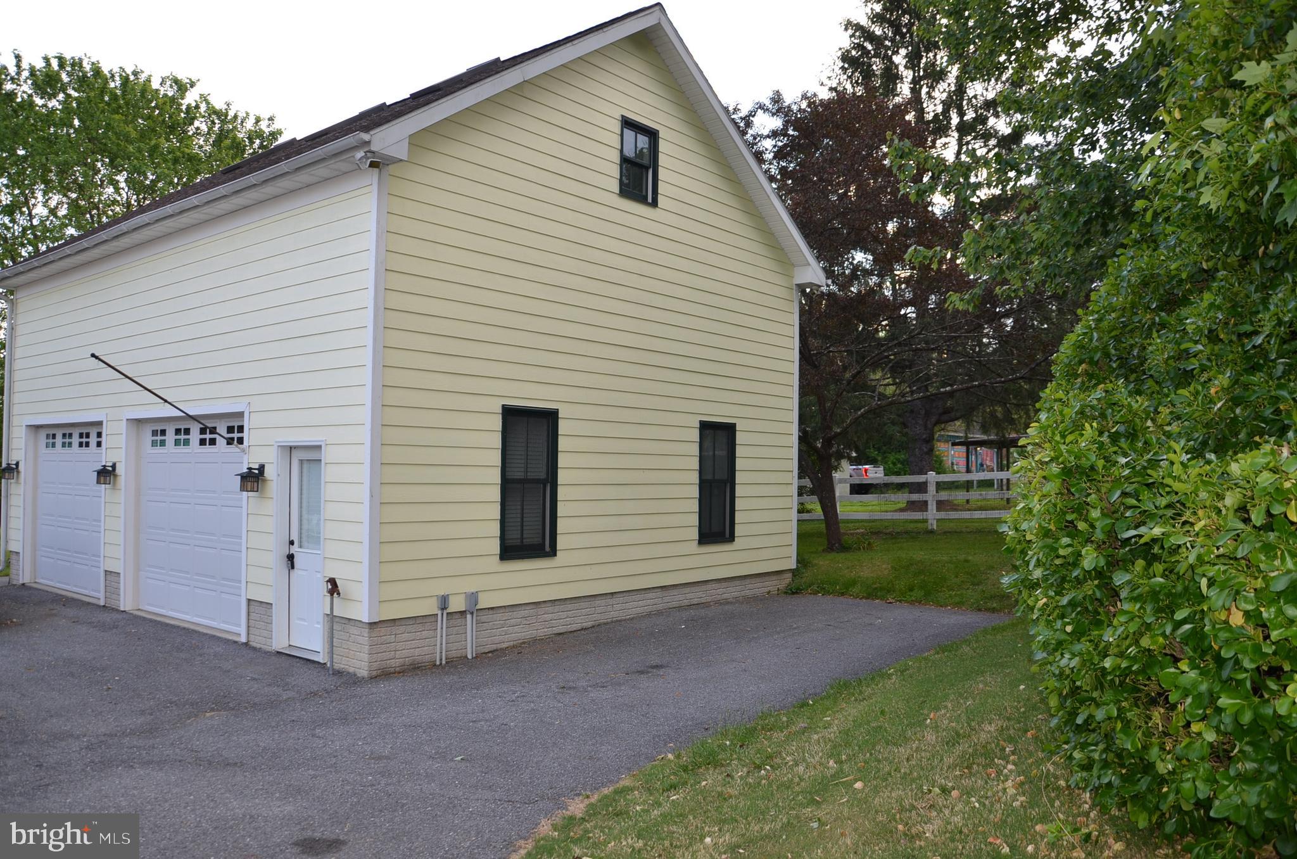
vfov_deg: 47.7
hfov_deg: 67.5
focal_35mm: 27
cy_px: 430
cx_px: 648
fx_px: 971
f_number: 4
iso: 200
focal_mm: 18
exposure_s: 1/250
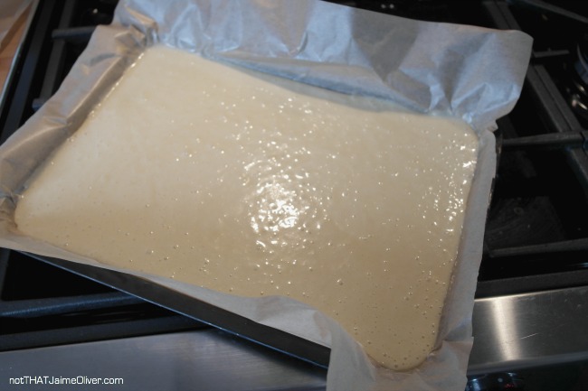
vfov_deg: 43.6
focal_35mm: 30
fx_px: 490
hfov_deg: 61.9
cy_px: 196
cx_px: 294
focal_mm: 20
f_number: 3.5
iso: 200
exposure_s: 1/80
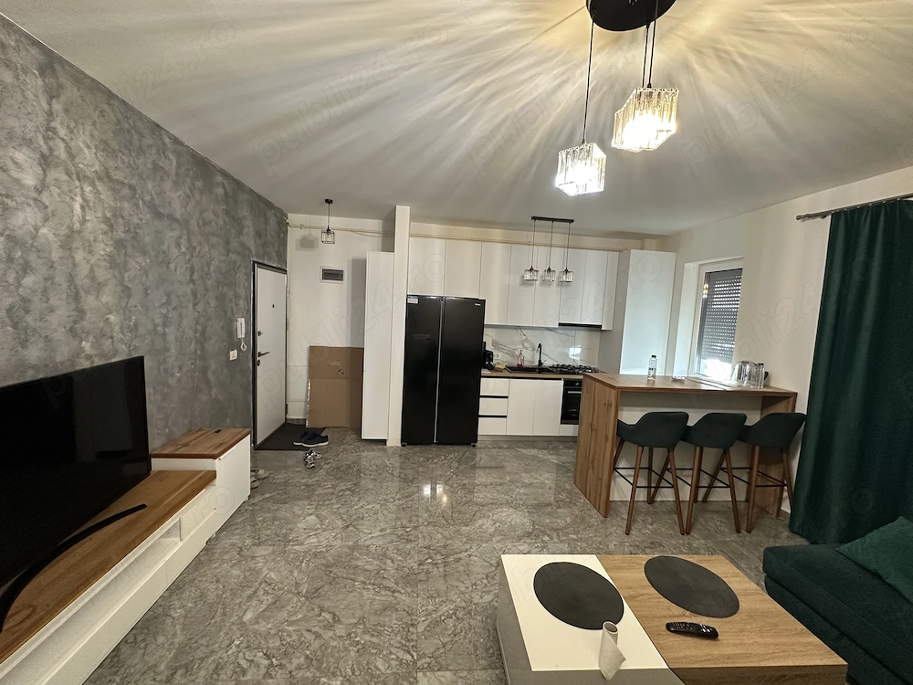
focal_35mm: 14
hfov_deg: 102.1
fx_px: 369
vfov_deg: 85.7
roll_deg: -2.7
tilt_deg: -4.6
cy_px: 342
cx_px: 456
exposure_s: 1/50
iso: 400
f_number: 2.2
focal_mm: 2.22
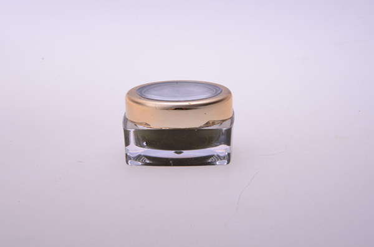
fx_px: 1631
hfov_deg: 13.1
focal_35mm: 158
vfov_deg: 8.7
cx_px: 187
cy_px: 124
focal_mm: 105
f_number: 25
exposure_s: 1/160
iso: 100
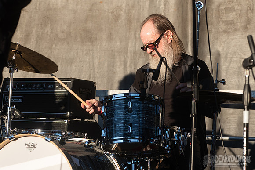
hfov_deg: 14.6
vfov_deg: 9.8
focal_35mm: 140
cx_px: 98
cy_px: 61
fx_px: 995
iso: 125
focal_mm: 110
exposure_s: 1/250
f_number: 6.3
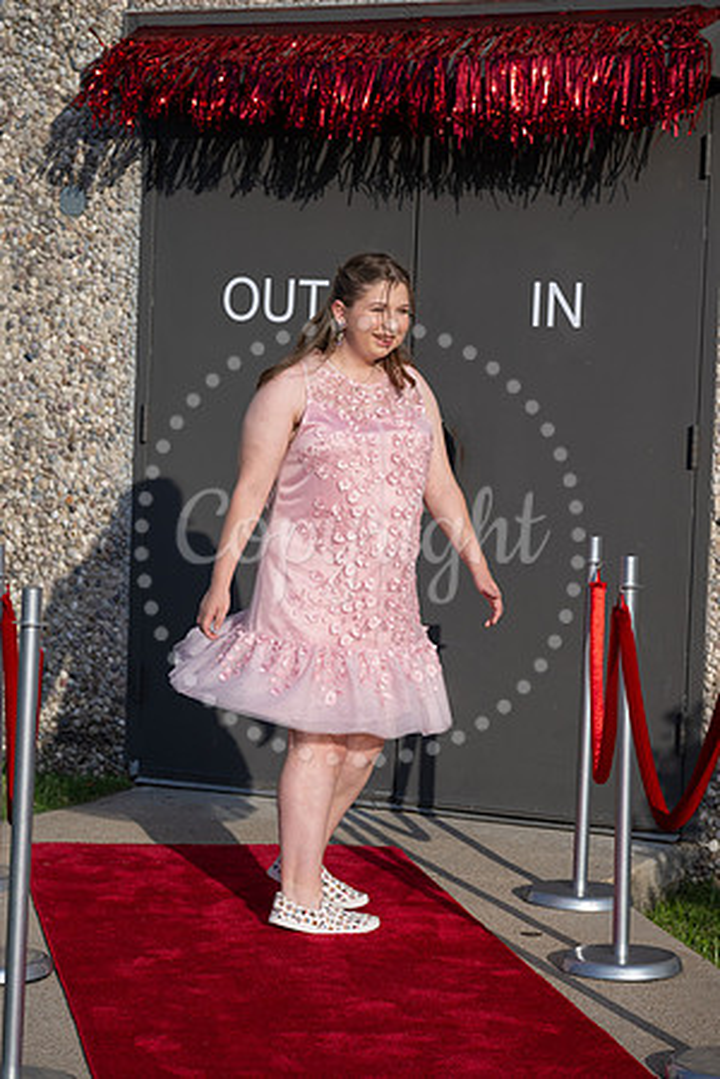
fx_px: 2610
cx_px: 360
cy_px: 540
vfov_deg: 23.4
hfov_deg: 15.7
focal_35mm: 87
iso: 320
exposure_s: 1/2000
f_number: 5
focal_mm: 87
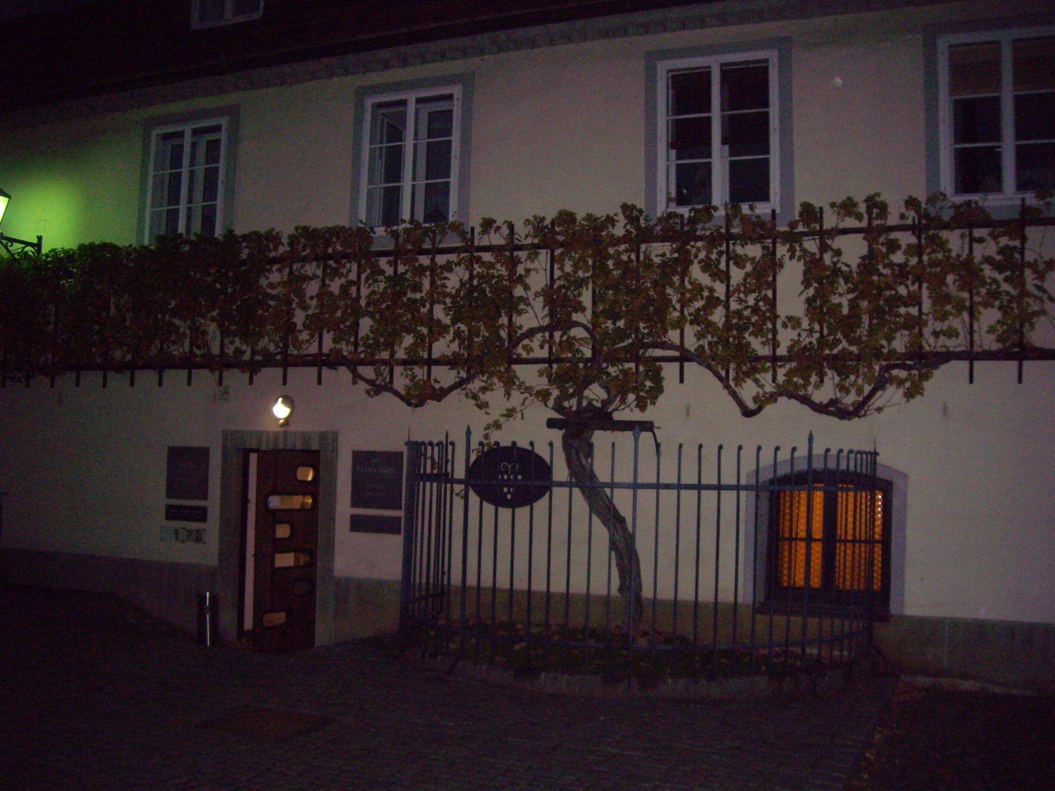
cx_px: 528
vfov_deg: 37.7
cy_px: 396
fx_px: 1158
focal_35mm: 38
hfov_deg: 49.0
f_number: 2.7
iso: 400
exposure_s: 1/40
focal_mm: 6.2
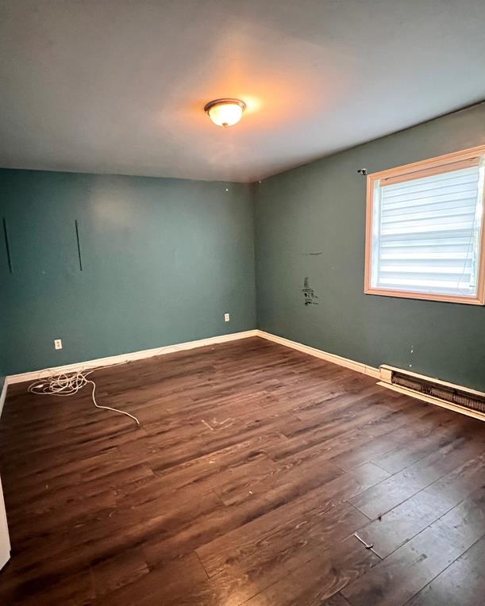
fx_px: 305
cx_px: 210
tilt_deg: -8.7
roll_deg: +2.6
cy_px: 302
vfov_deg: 89.6
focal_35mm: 17
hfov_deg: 76.6
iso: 1250
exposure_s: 1/40
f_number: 1.8
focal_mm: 1.57
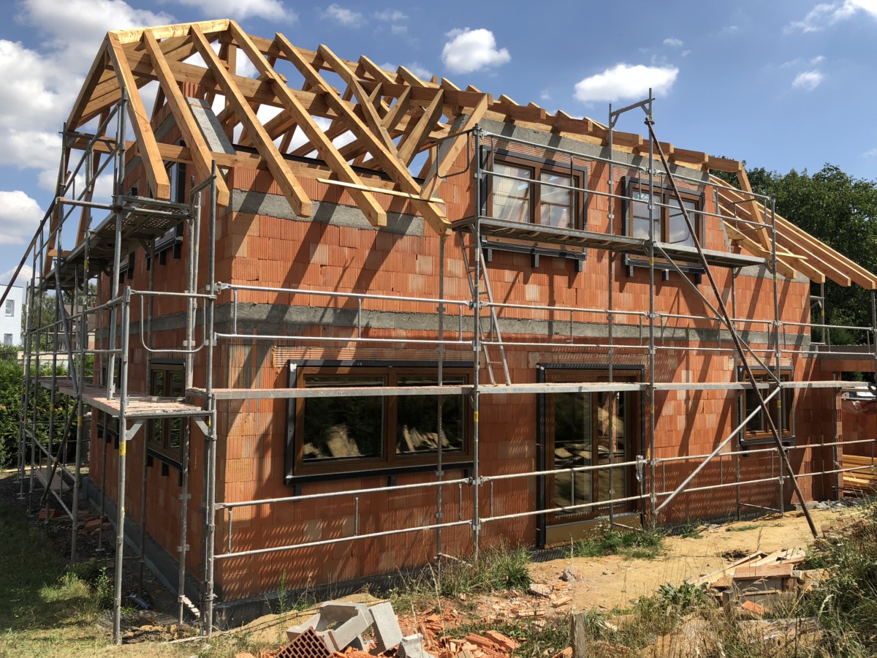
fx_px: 709
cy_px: 329
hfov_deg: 63.4
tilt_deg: +3.2
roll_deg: -0.2
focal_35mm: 28
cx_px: 438
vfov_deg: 49.7
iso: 20
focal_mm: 4
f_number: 1.8
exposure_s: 1/1548
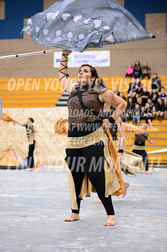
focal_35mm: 78
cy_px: 126
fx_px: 544
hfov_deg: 17.5
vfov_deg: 26.0
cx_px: 84
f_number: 2.8
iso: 8000
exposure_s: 1/320
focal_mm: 78
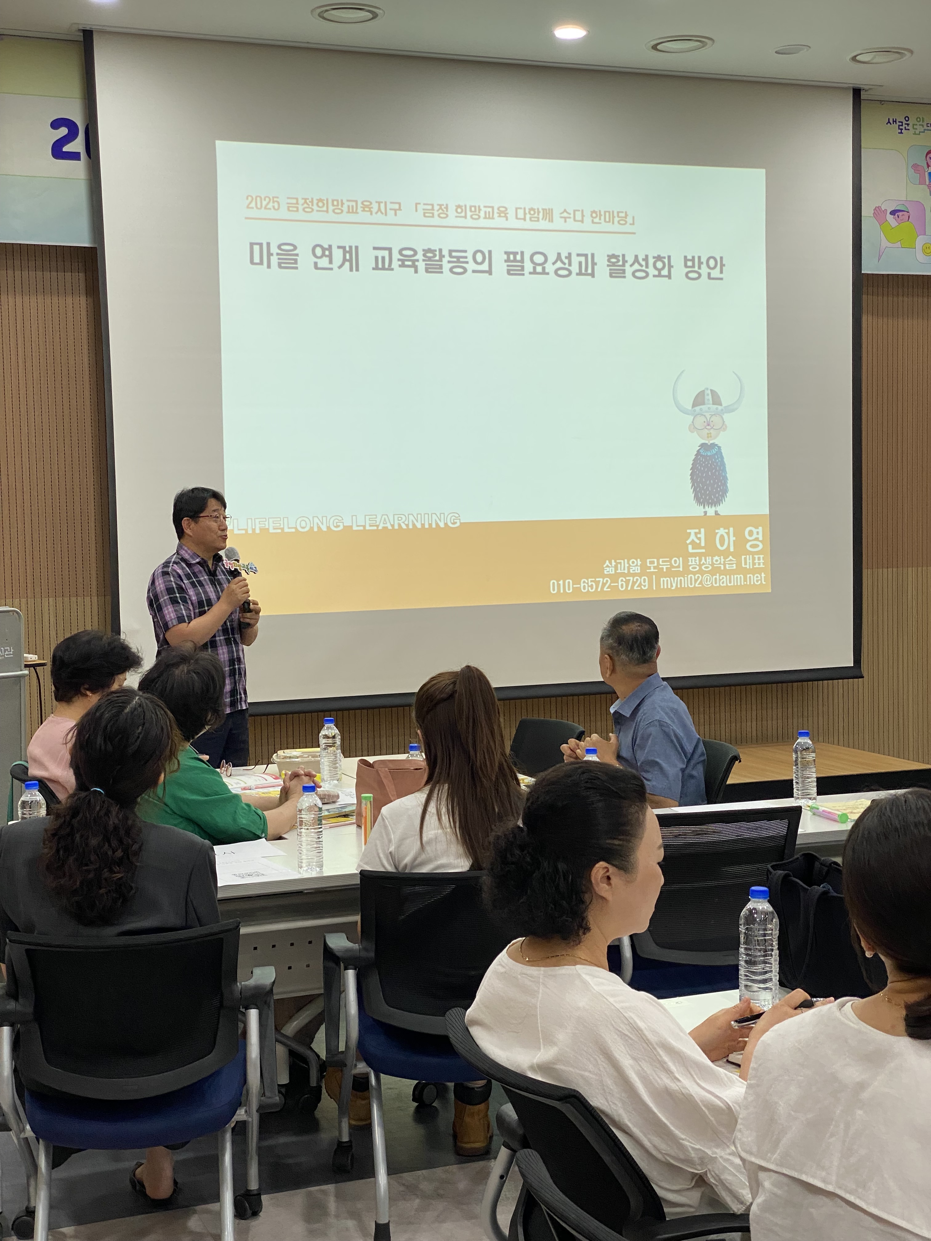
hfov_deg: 28.0
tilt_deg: -3.7
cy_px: 620
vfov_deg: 36.8
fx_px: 1865
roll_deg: +0.7
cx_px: 466
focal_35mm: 52
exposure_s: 1/120
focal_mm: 6
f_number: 2
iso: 100
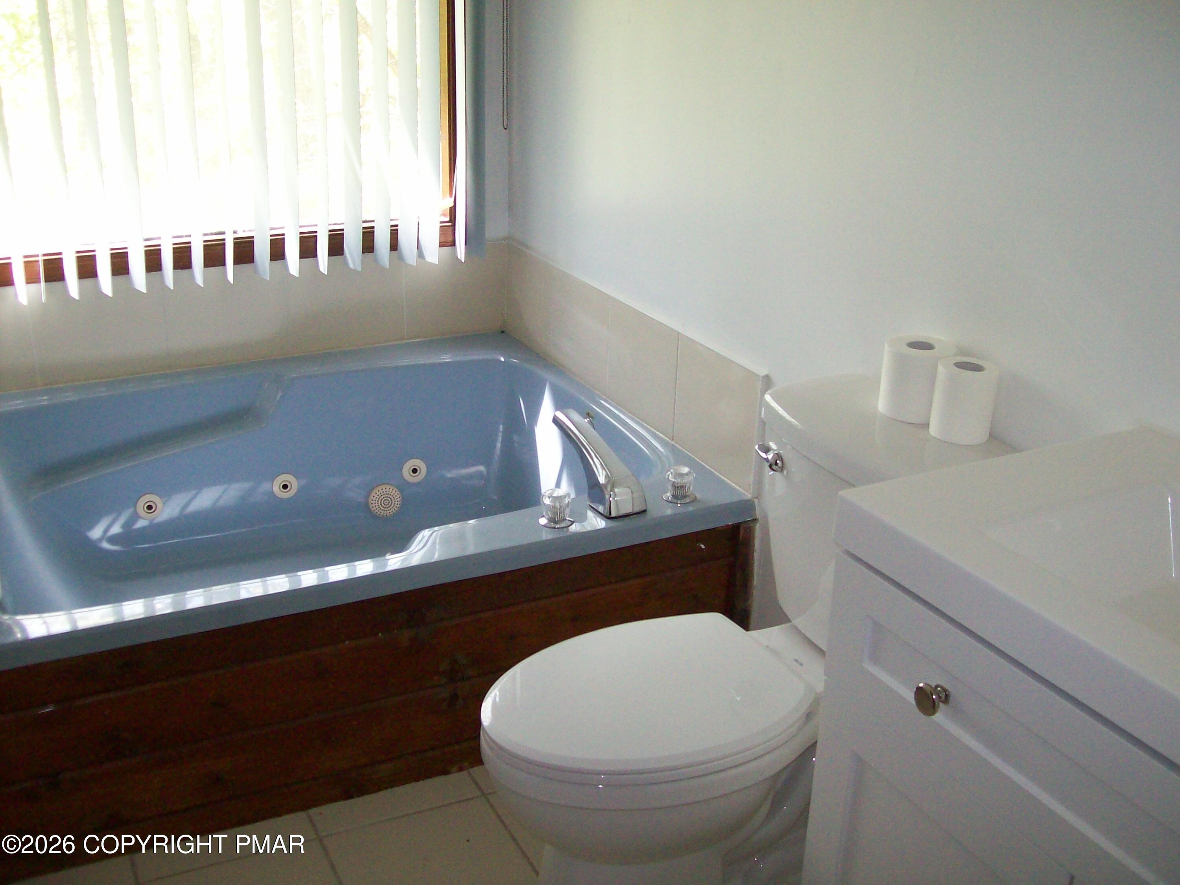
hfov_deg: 51.4
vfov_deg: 39.7
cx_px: 590
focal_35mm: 36
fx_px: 1227
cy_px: 442
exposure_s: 1/64
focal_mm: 6
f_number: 2.7
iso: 200
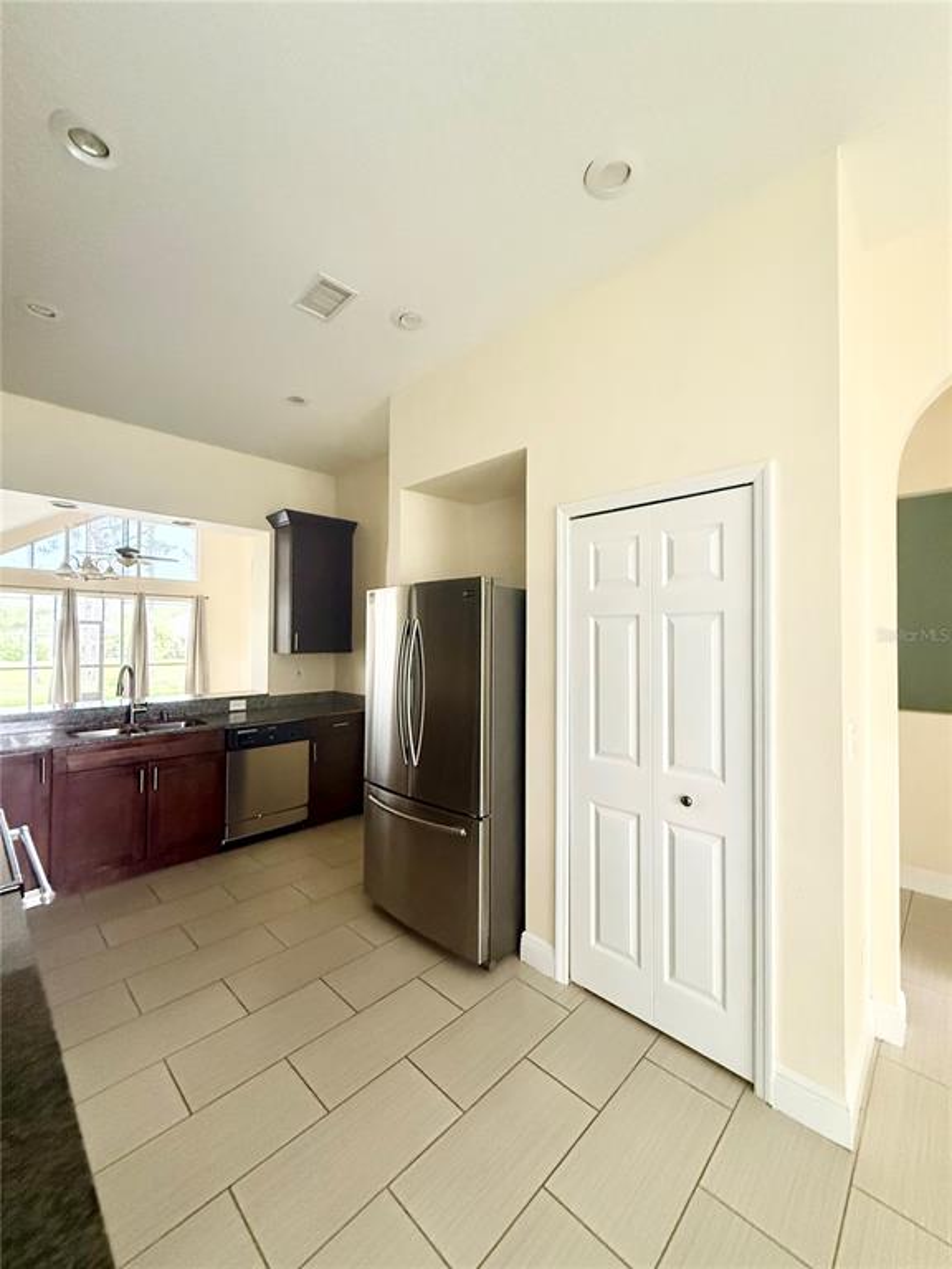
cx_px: 476
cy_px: 634
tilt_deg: +1.3
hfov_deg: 85.7
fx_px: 513
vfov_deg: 102.1
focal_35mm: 14
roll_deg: -0.7
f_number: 2.2
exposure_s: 1/60
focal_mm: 2.22
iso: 1000
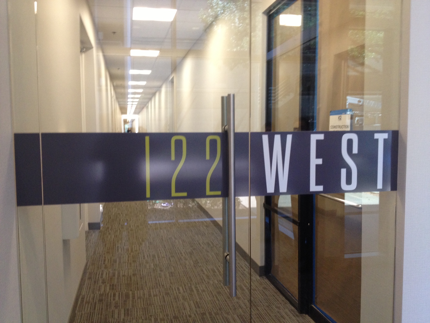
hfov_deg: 52.6
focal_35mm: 35
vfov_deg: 40.7
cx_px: 215
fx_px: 435
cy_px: 162
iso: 160
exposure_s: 1/20
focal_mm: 4.28
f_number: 2.4
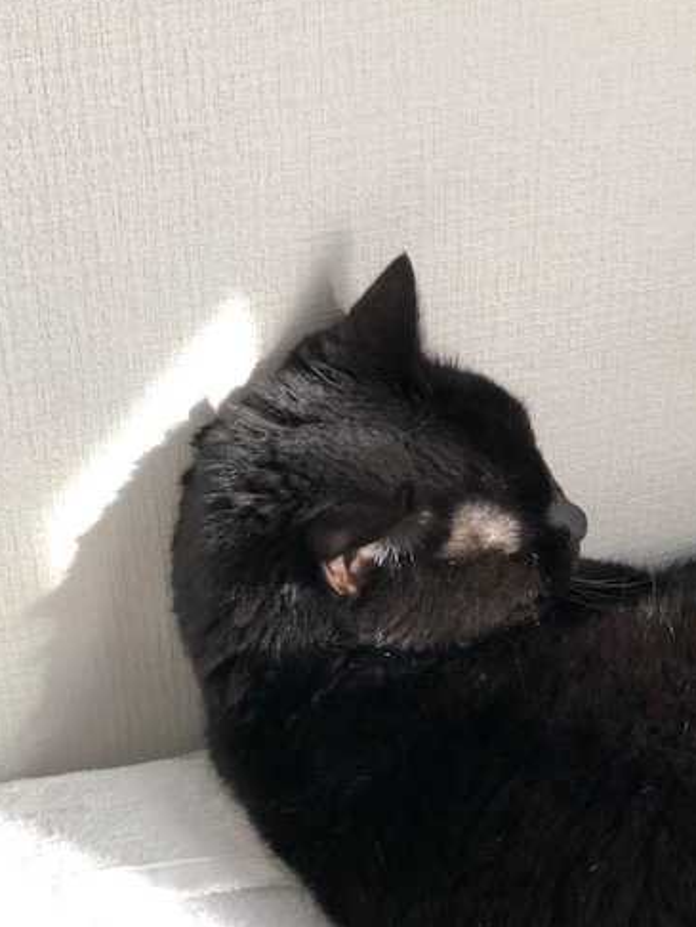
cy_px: 566
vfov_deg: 25.9
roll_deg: +0.2
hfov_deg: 19.6
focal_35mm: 75
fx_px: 2009
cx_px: 418
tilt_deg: -35.3
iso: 50
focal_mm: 6.6
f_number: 2.8
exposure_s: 1/30
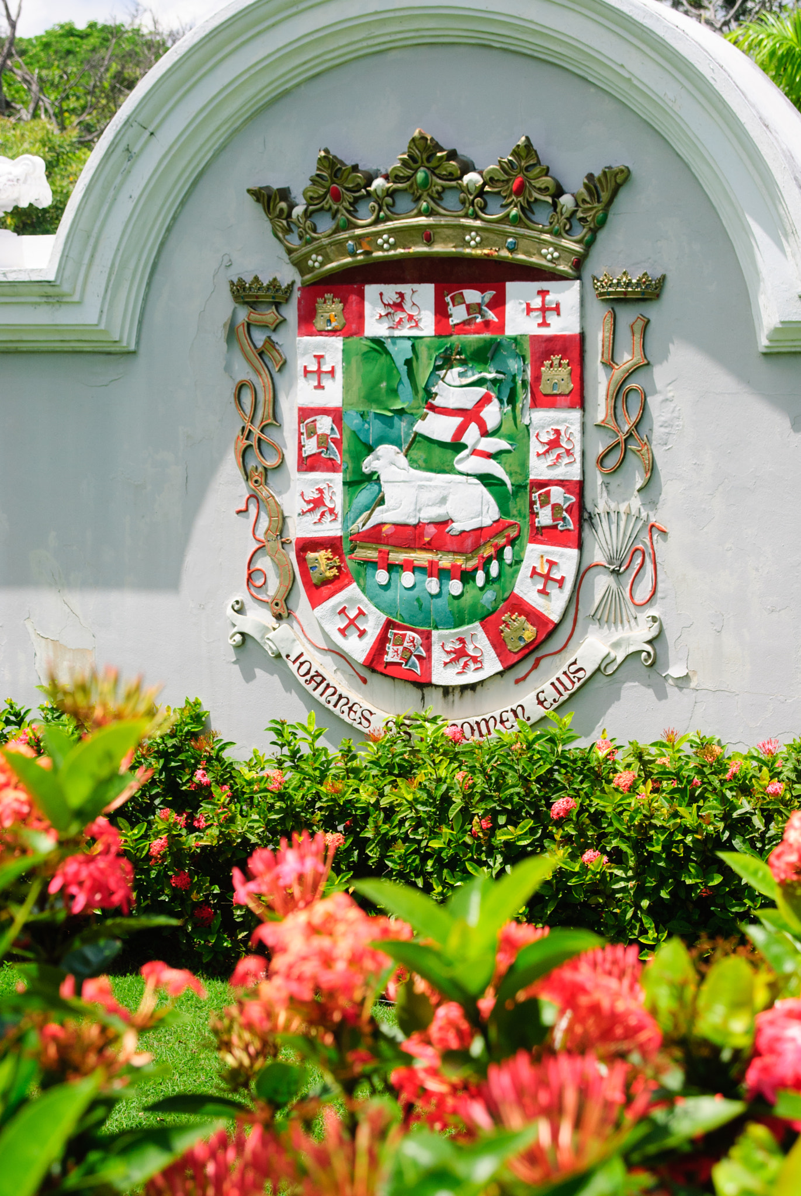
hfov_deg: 12.2
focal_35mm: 112
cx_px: 400
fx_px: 3744
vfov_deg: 18.2
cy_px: 598
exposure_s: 1/160
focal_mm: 75
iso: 200
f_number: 6.3
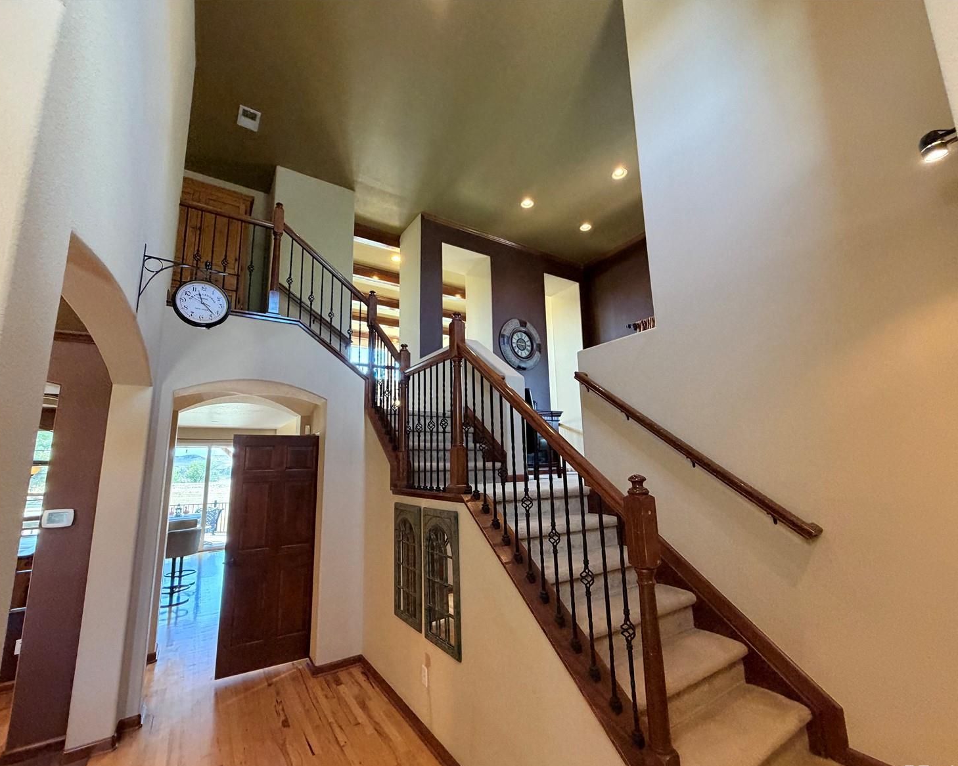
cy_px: 392
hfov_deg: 96.8
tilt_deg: +7.7
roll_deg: +0.2
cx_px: 485
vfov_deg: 84.0
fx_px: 425
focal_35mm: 15
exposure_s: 1/60
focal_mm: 2.22
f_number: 2.2
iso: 400
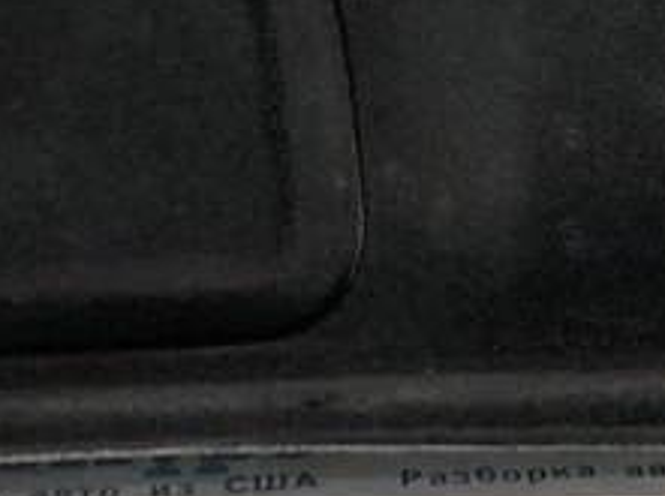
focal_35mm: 130
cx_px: 373
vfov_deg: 11.1
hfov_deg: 15.2
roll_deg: +1.1
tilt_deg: -19.5
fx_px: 2493
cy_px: -111
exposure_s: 1/100
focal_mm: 4
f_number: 1.8
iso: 100
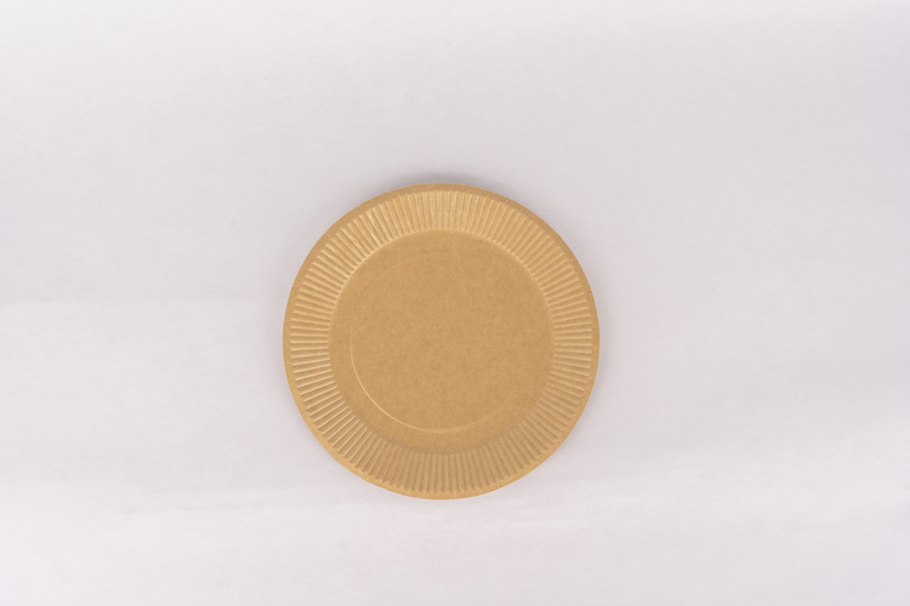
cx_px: 455
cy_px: 303
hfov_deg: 44.2
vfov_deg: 30.3
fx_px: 1120
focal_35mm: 44
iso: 320
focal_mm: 44.3
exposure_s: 1/100
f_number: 10
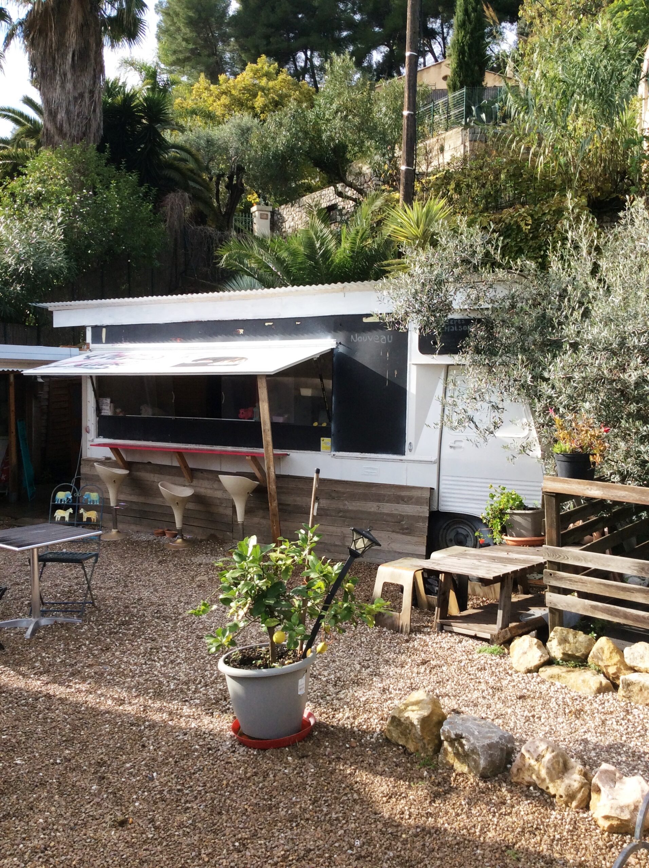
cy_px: 434
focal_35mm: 32
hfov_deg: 44.1
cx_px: 324
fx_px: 802
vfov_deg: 56.9
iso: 32
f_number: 2.4
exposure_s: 1/752
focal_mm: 3.3
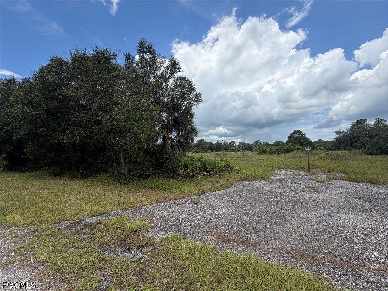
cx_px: 194
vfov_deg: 85.7
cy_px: 146
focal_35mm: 14
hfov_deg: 102.1
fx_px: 157
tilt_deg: +2.7
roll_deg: +4.1
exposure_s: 1/853
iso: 20
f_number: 2.2
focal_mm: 2.22
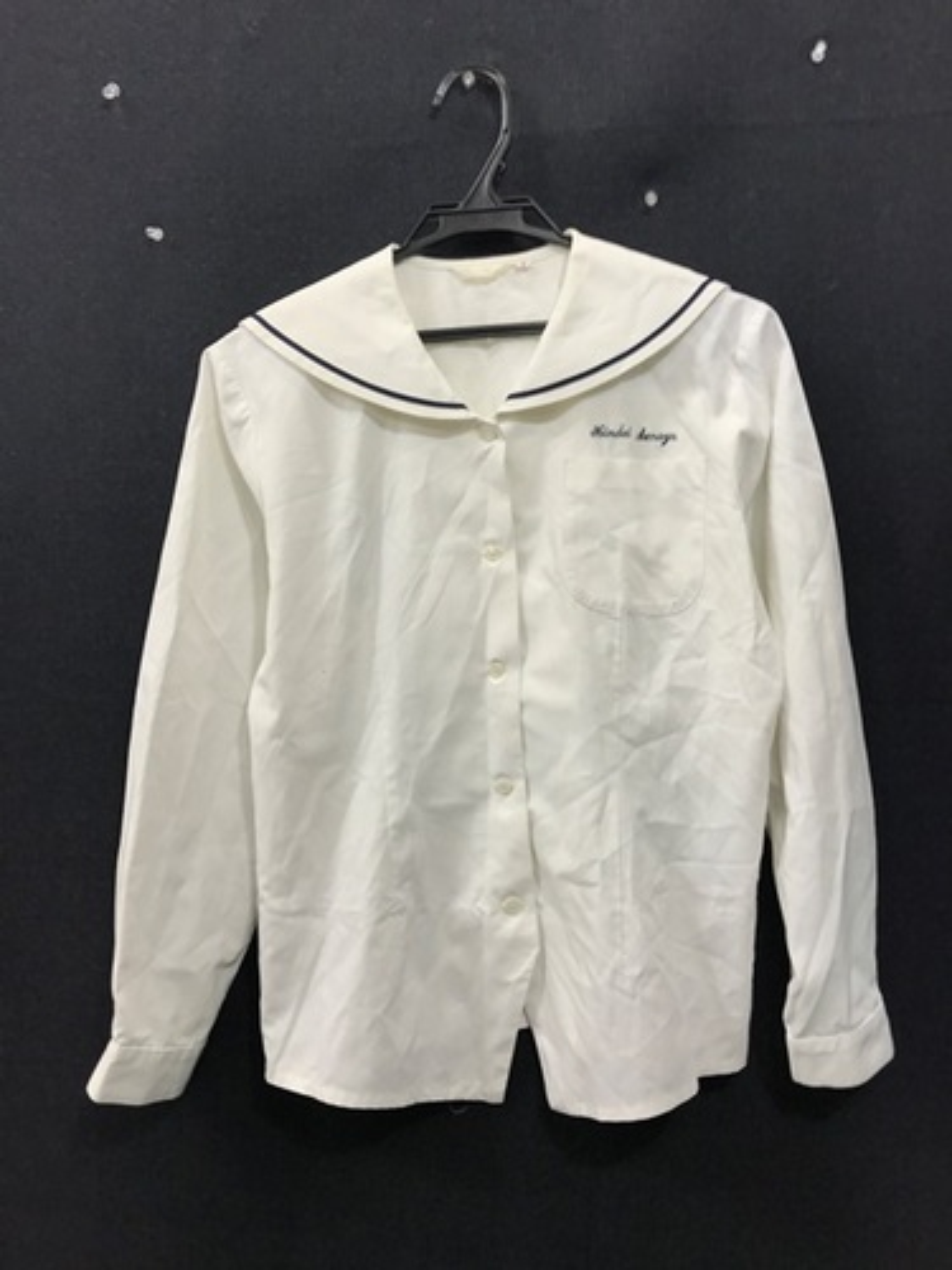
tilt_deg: -2.1
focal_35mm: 28
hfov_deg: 49.7
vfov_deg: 63.4
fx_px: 1027
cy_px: 635
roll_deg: +0.1
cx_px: 476
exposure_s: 1/50
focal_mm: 3.99
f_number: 1.8
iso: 25
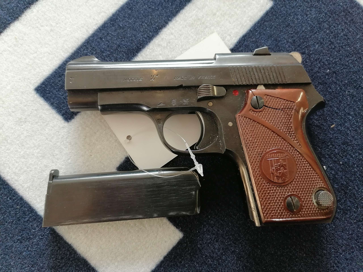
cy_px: 136
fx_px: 283
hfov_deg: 65.3
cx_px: 182
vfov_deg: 51.4
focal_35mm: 27
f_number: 1.8
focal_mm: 5.3
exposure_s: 1/33.3
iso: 200
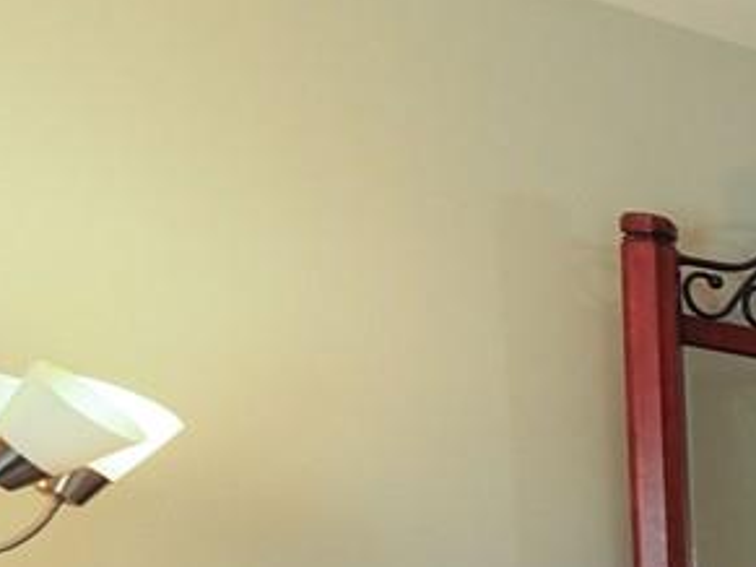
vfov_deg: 13.6
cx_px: 1839
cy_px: 957
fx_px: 2161
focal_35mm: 99
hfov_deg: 13.8
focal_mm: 9
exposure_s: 1/50
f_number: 4
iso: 320
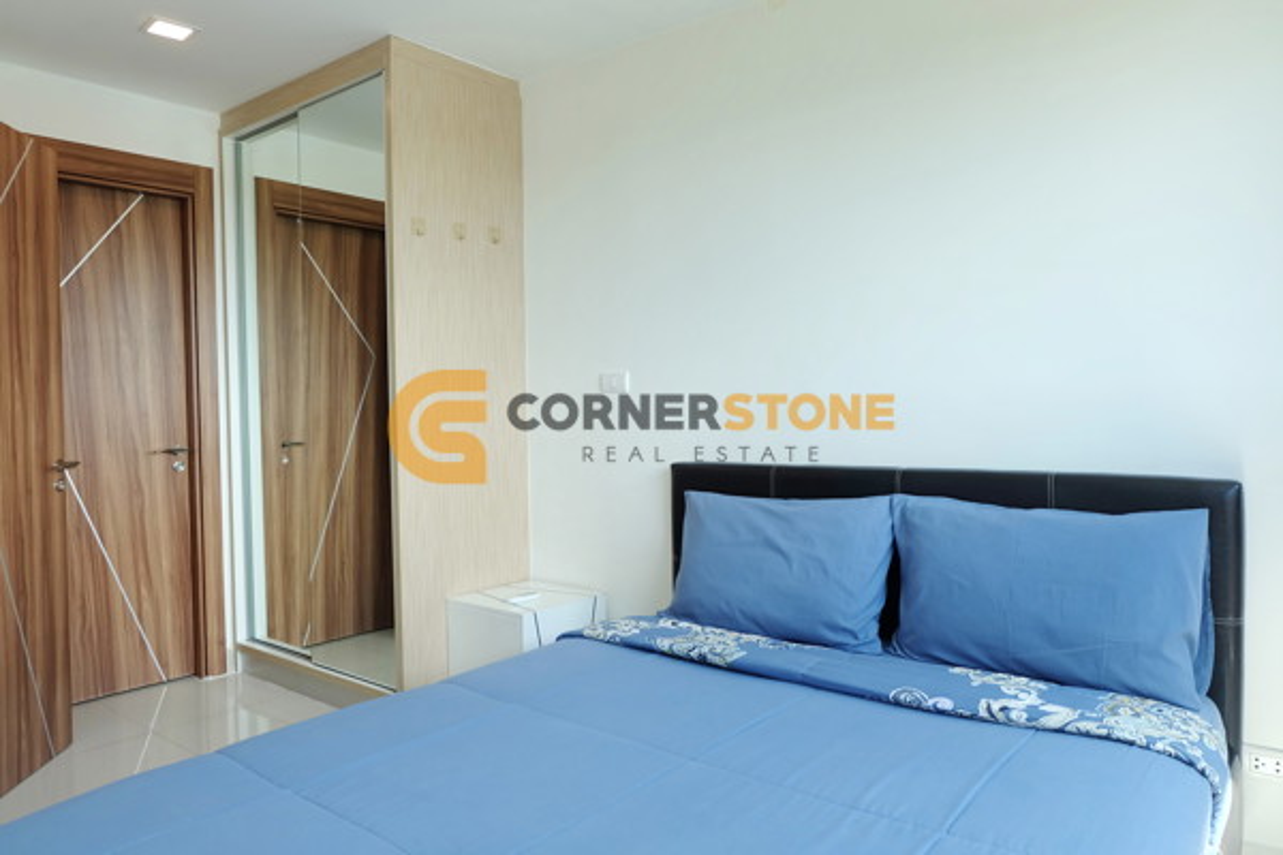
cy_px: 428
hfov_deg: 73.7
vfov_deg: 53.1
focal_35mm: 24
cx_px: 642
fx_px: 855
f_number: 3.5
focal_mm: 16
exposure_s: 1/140
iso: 200
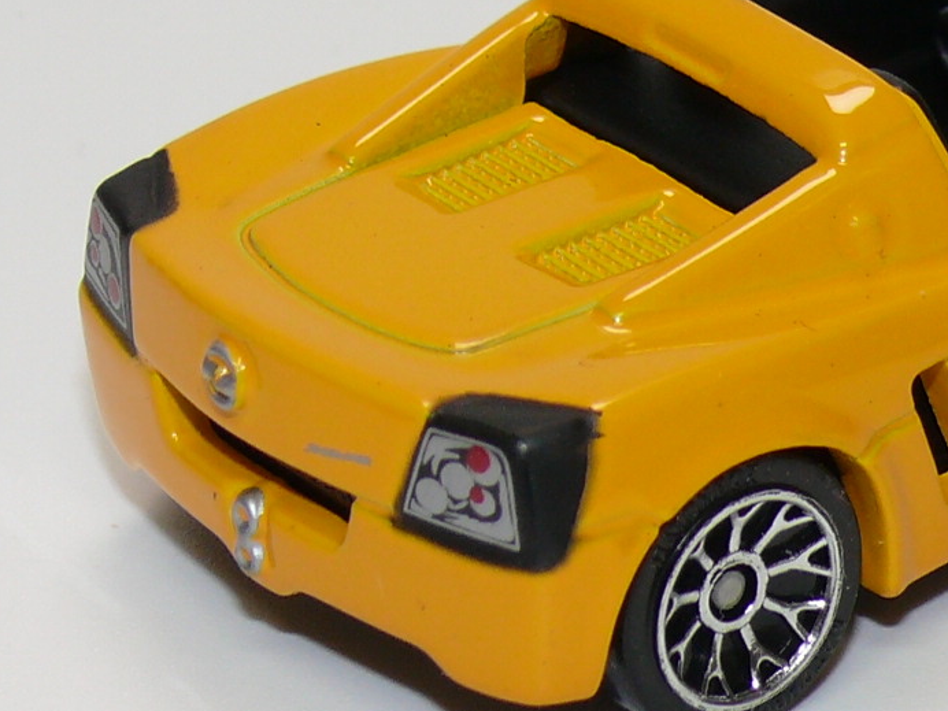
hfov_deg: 7.6
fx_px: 7093
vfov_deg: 5.7
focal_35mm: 259
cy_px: 140
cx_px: 938
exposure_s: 1/30
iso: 100
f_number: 4
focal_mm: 14.1
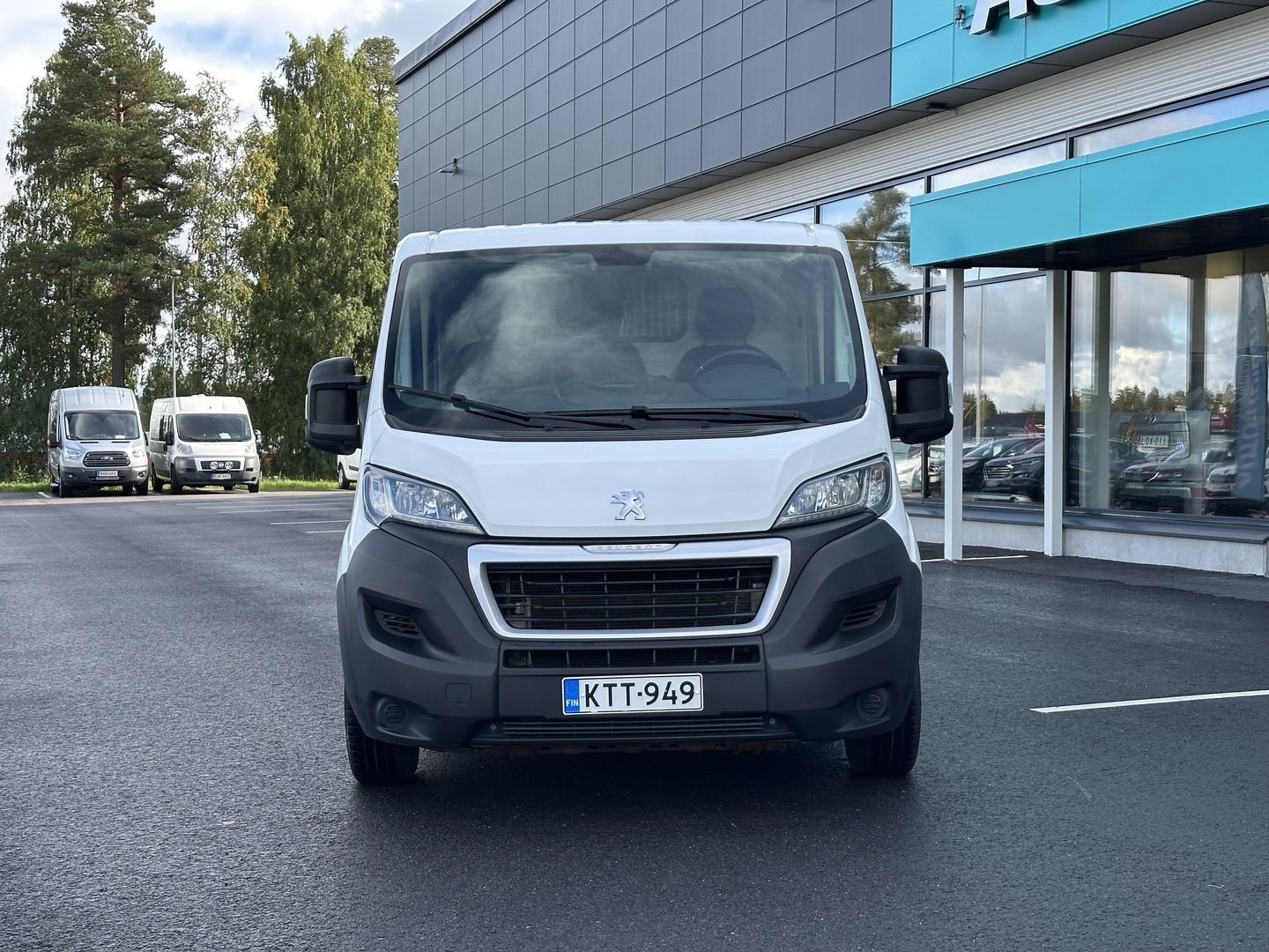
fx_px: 1760
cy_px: 476
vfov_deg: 30.3
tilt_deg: -0.9
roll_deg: +0.0
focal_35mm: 48
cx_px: 634
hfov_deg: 39.7
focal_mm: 6.86
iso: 64
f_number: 1.78
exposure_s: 1/762
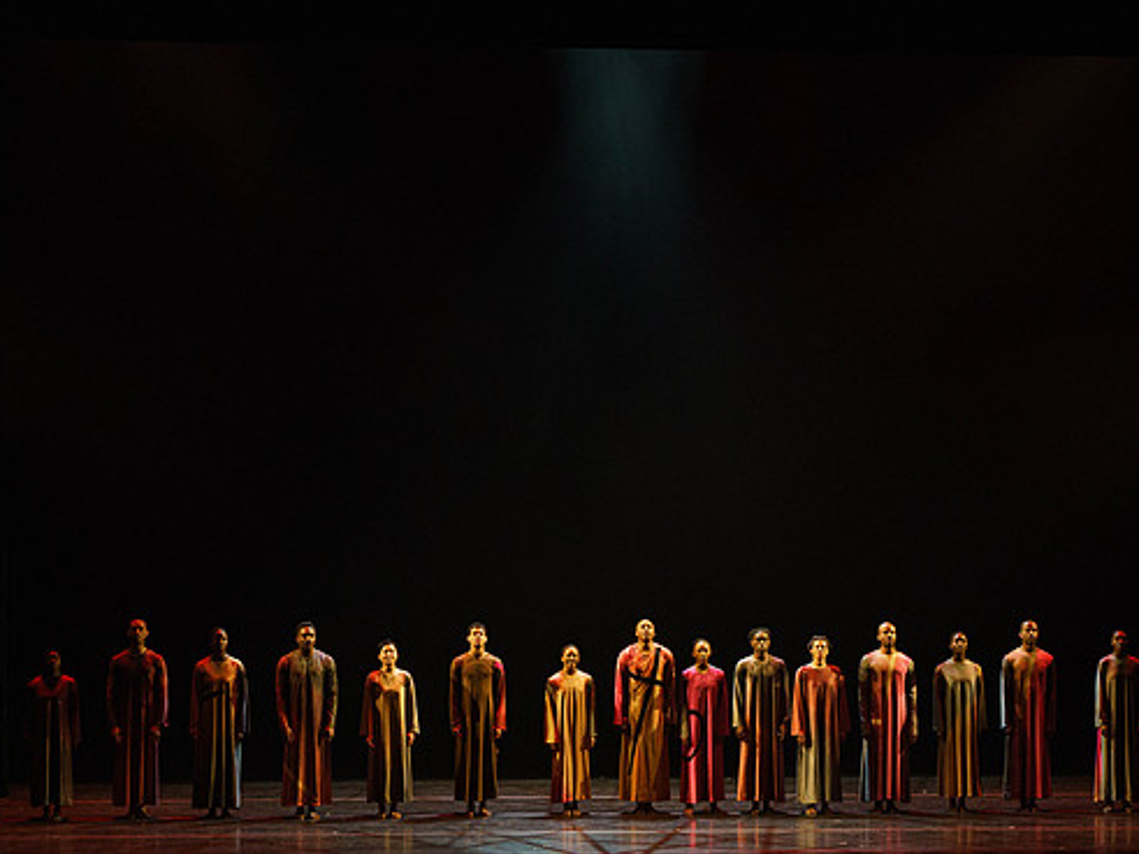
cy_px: 437
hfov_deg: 16.8
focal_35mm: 117
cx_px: 622
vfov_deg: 12.7
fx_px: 3849
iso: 6400
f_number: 5.6
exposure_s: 1/250
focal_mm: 100
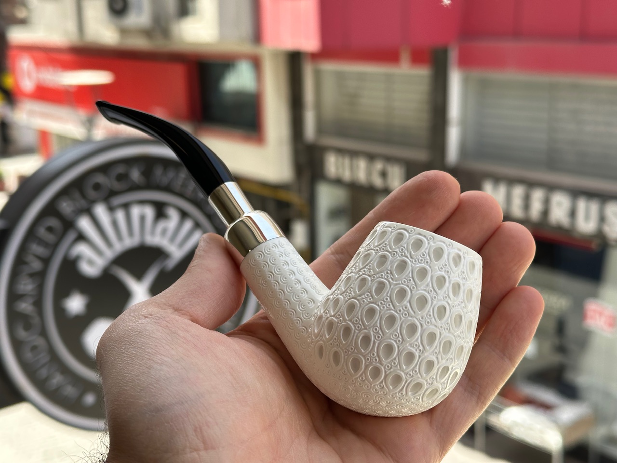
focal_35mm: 48
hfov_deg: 39.7
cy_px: 232
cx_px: 308
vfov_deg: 30.3
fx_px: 856
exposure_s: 1/734
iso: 64
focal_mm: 6.86
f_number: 1.78
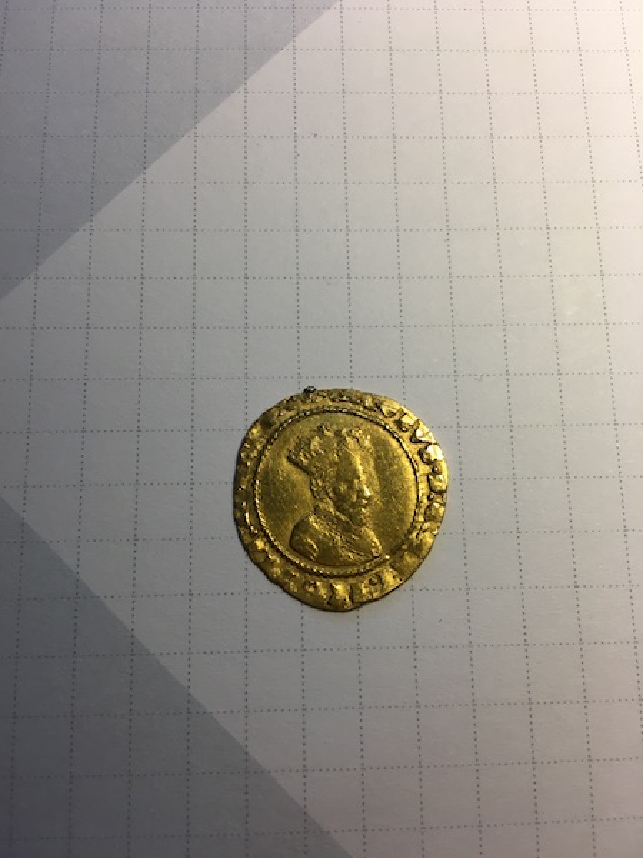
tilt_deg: -78.6
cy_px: 429
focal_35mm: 29
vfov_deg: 61.7
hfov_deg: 48.2
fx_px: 718
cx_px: 322
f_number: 2.2
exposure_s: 1/33
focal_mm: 4.15
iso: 32
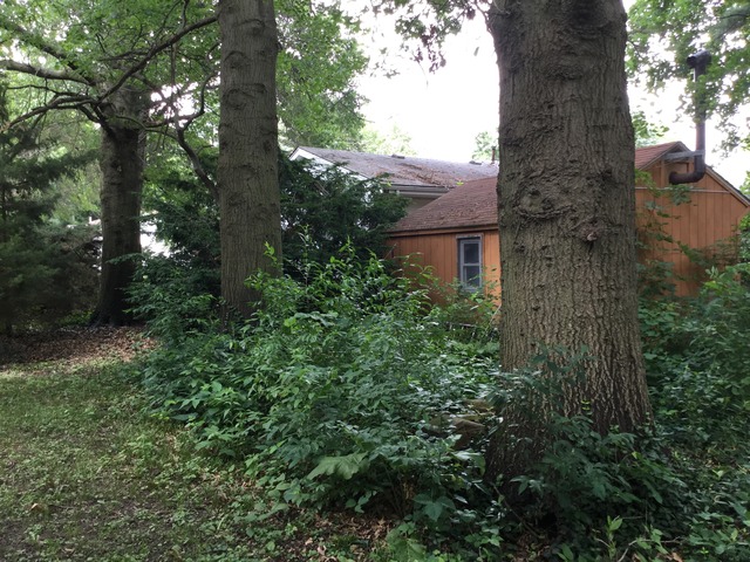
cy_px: 281
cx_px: 375
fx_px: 672
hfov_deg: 58.4
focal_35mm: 31
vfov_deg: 45.4
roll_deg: +0.9
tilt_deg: -0.2
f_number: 2.4
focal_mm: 3.3
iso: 32
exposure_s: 1/60
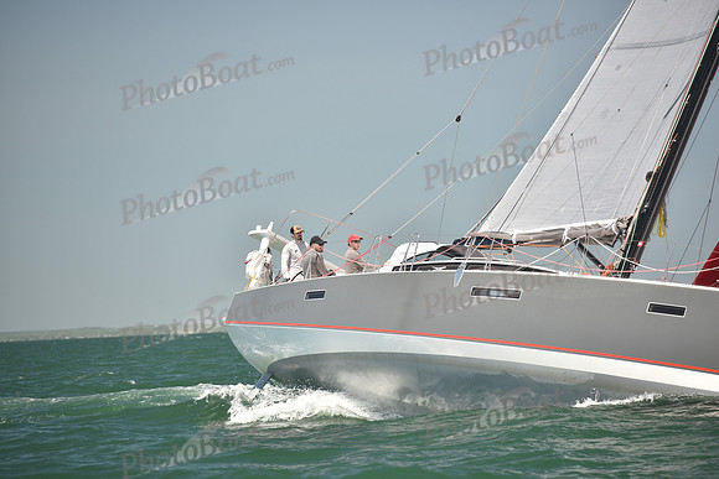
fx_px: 3995
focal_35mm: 200
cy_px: 240
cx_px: 360
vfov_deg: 6.9
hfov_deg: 10.3
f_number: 4
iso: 250
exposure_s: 1/800
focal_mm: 200
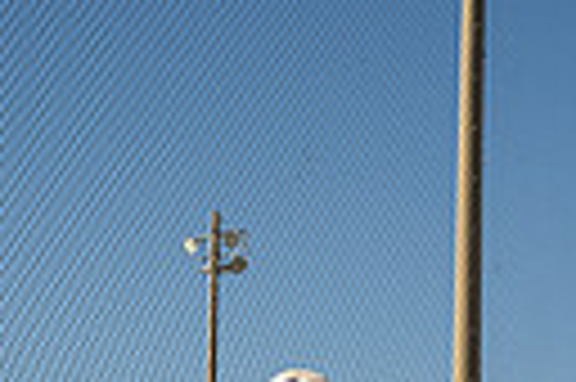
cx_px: -32
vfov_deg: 9.8
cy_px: 926
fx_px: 1965
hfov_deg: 16.3
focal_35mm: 123
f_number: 7.1
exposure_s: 1/250
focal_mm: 35
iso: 64
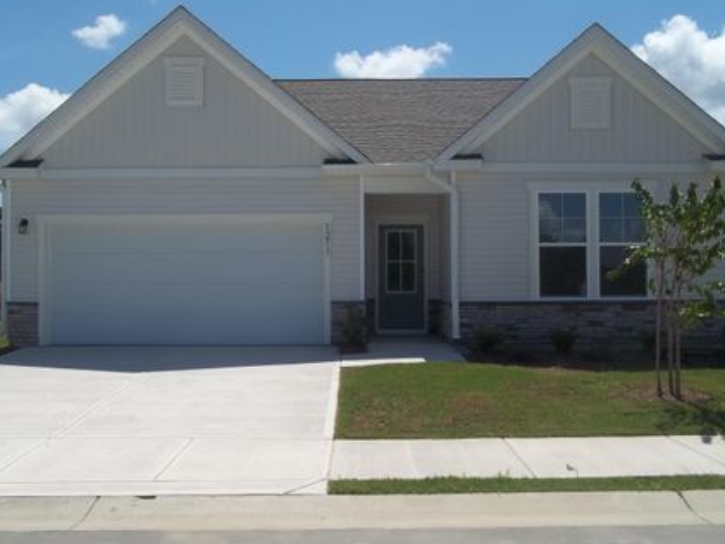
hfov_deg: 49.0
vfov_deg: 37.7
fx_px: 796
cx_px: 363
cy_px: 281
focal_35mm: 38
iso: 64
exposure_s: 1/250
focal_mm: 5.7
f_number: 8.8
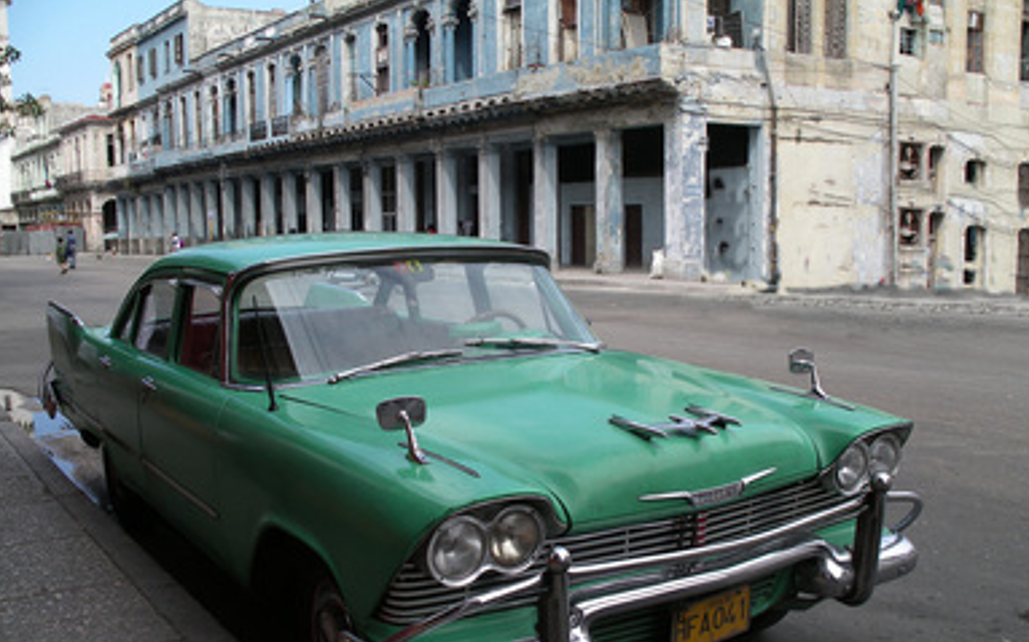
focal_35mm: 40
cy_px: 377
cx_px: 516
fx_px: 1121
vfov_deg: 31.9
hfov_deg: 49.3
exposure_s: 1/250
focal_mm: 7.8
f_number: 4.2
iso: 80
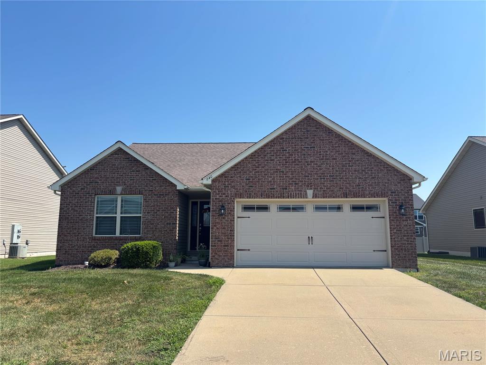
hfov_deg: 67.3
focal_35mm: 26
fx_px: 365
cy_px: 182
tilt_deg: +8.0
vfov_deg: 53.1
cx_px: 243
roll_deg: -0.3
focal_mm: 5.96
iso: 50
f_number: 1.6
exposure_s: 1/3650
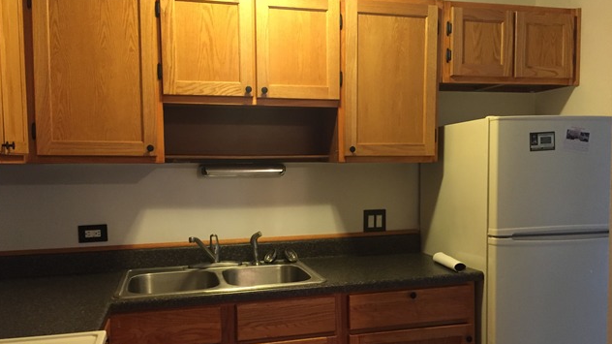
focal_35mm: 32
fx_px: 519
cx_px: 303
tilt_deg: -3.9
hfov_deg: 61.0
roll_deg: +0.6
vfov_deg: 36.5
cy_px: 203
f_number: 2.2
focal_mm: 4.15
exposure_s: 1/20
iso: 250
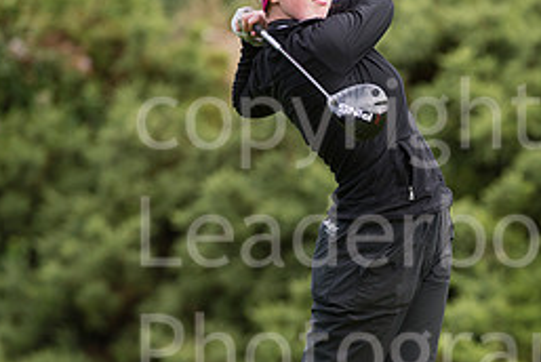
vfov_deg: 2.0
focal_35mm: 676
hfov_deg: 3.0
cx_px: 413
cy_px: 252
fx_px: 10170
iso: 800
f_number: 4.5
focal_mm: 300
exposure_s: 1/1250
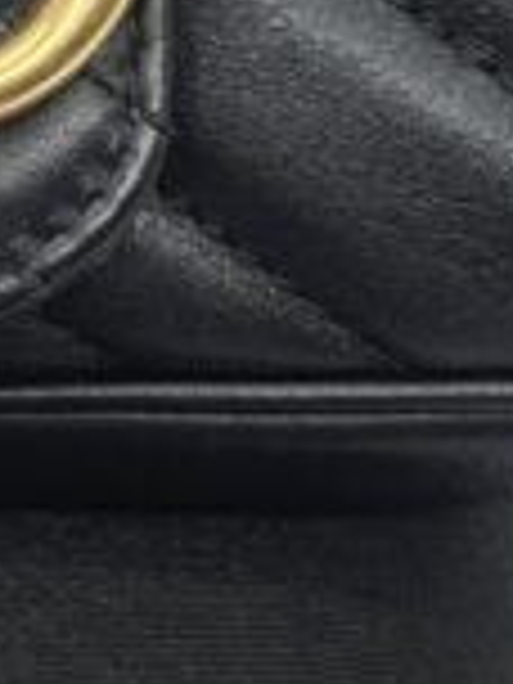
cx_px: -144
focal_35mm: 175
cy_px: -288
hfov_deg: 8.4
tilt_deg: -42.5
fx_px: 3458
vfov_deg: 10.9
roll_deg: +4.2
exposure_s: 1/100
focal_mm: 5.7
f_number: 1.5
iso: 32
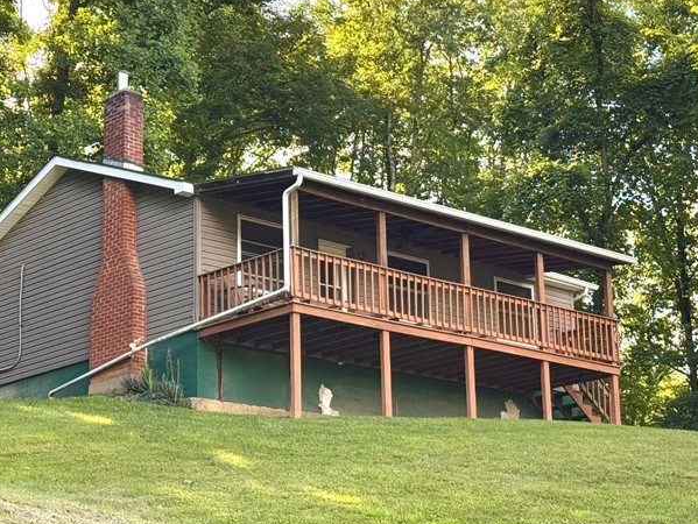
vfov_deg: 18.0
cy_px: 276
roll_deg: +1.5
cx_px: 336
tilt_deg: +15.2
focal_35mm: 82
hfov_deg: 23.8
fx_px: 1654
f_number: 1.78
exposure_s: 1/399
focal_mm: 6.76
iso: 64
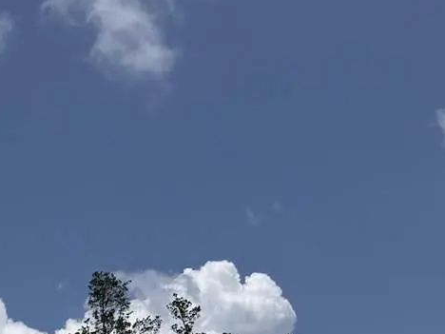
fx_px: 1350
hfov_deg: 17.0
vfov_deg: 12.9
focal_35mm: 105
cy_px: 577
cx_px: -220
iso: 80
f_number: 1.78
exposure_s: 1/14286
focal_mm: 6.76
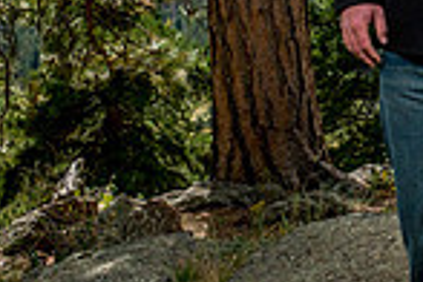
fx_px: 1950
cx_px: 593
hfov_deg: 11.9
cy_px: 10
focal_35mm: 166
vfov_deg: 8.2
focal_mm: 28
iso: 250
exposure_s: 1/2000
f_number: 4.5
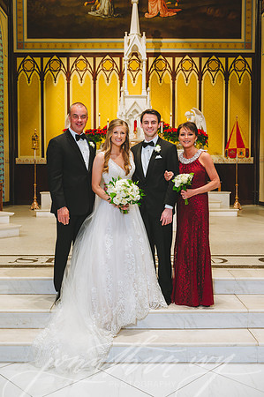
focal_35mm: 38
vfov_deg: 50.7
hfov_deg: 35.0
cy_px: 198
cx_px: 132
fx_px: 419
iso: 1600
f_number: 5
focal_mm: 38
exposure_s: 1/160
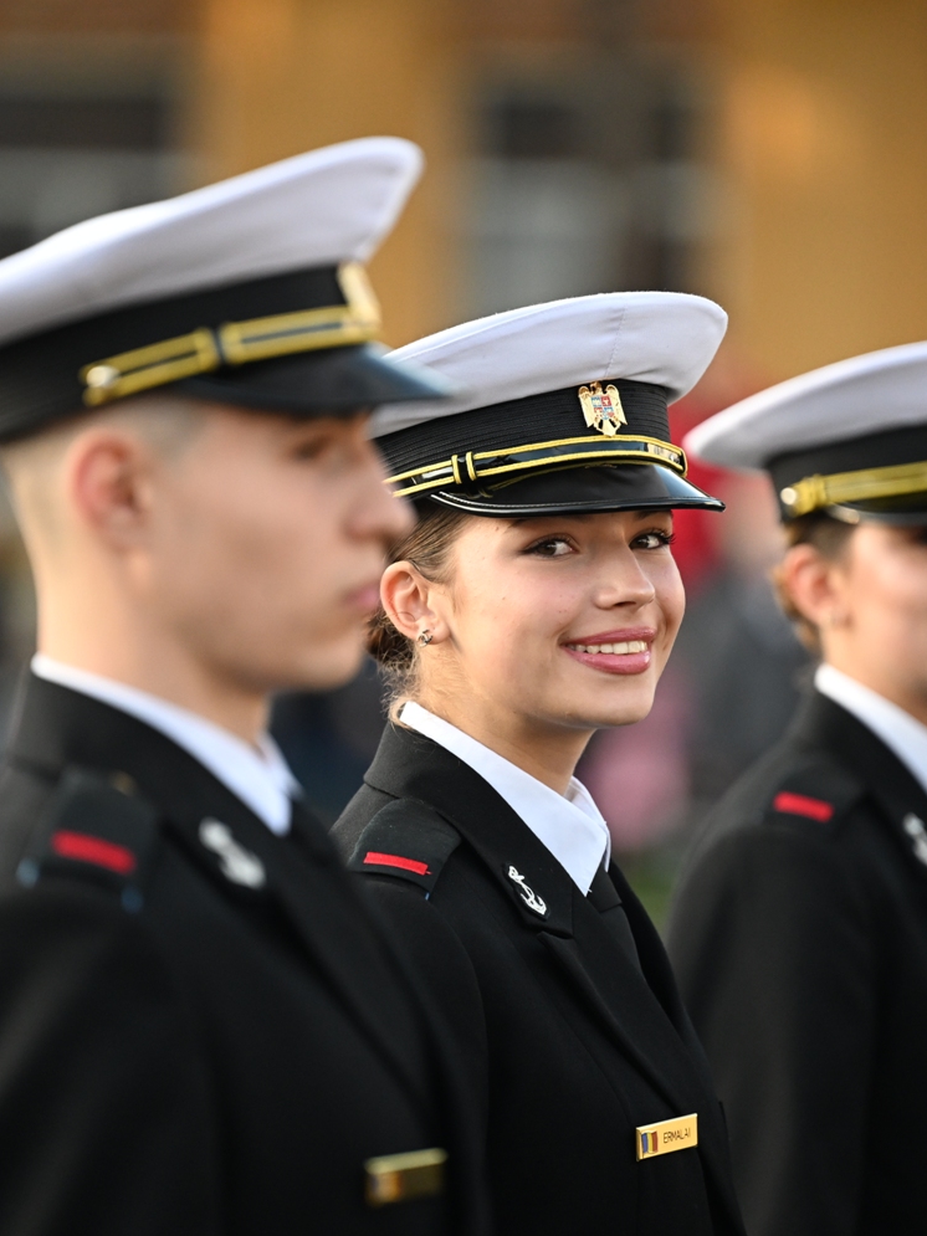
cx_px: 432
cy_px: 619
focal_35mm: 290
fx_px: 10357
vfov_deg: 6.8
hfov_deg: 5.1
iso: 1600
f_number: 2.8
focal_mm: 200
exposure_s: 1/2500
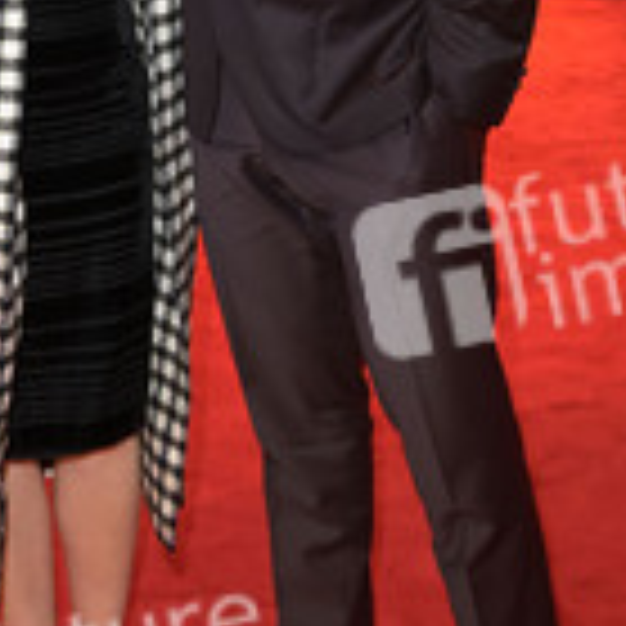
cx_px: 176
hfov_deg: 22.0
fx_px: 1596
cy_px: 27
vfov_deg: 21.5
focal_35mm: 78
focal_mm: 32
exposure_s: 1/160
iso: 1250
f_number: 5.6
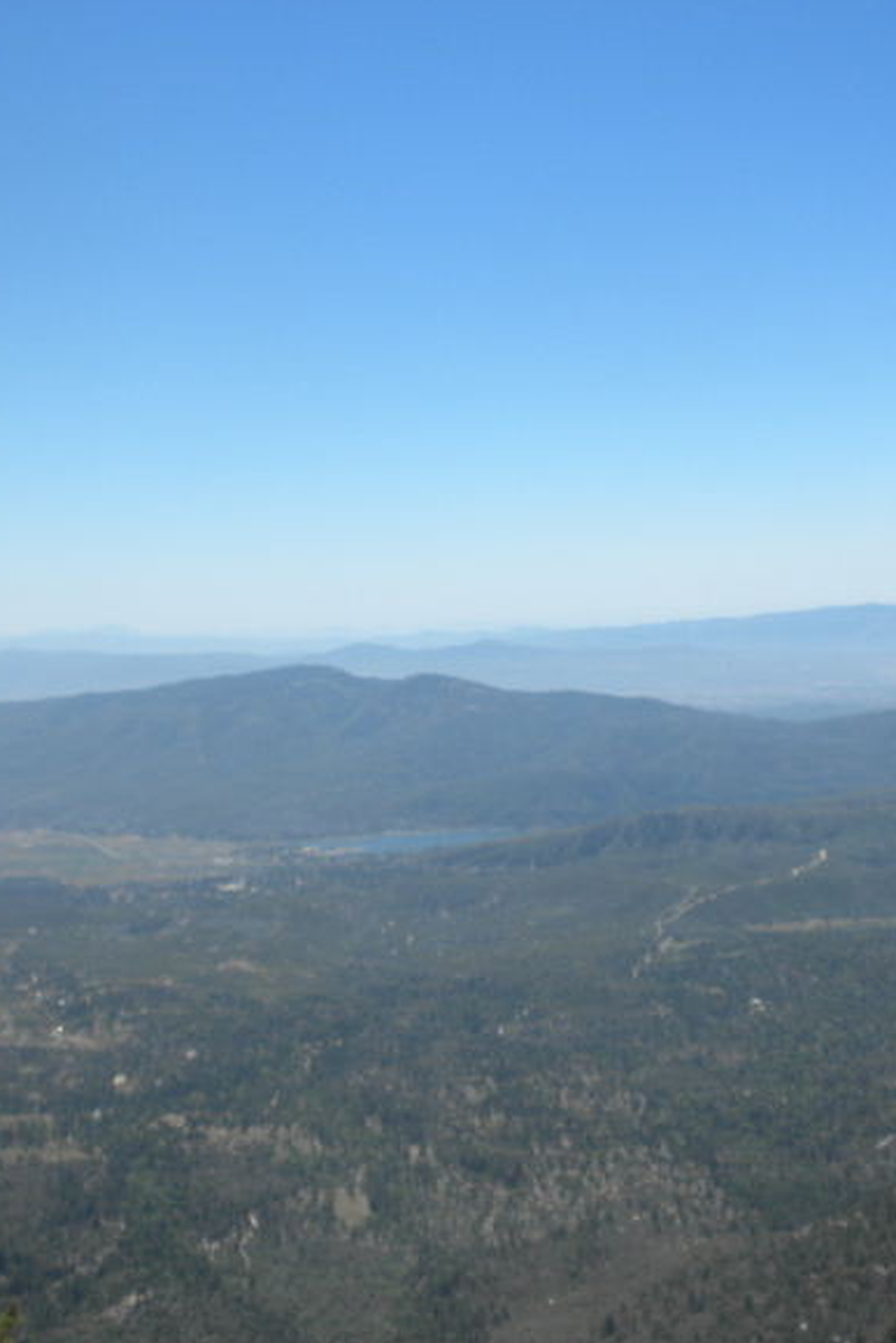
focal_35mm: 52
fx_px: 1940
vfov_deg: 38.2
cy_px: 672
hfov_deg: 26.0
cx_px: 470
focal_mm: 6.6
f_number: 10
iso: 64
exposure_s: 1/104
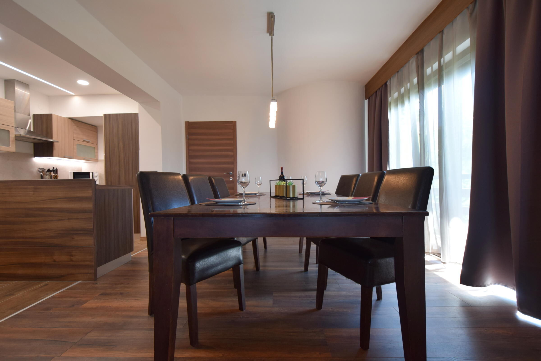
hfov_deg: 100.4
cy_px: 180
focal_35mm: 15
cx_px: 270
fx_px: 225
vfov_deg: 77.3
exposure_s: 1/60
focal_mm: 10
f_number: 4
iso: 450
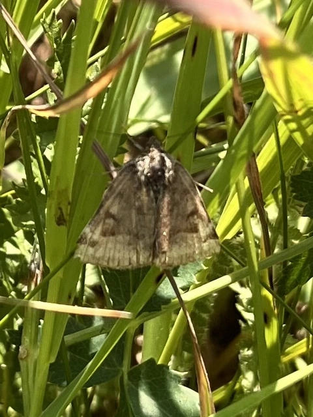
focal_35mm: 26
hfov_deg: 53.1
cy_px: 208
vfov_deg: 67.3
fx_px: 313
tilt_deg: -47.6
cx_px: 156
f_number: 1.6
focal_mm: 5.1
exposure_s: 1/1117
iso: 50
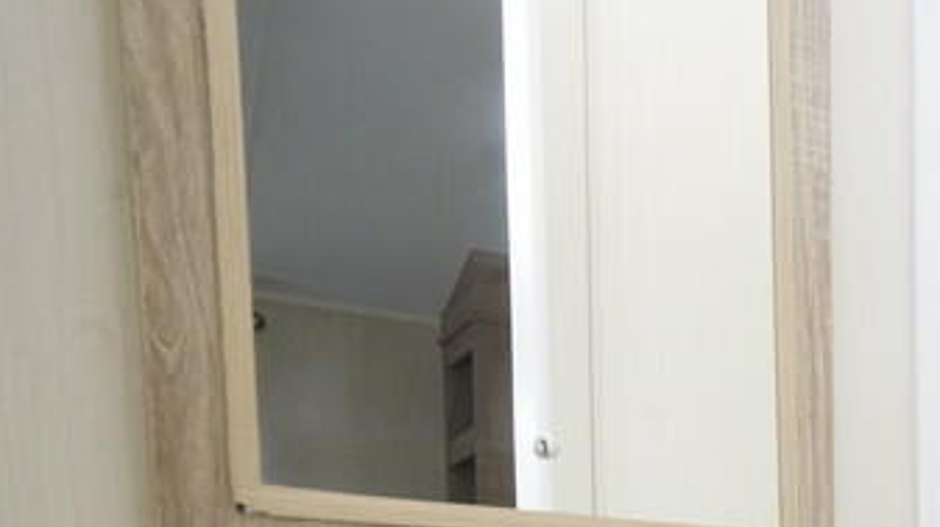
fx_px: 1270
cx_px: 1370
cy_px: 813
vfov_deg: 19.9
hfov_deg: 28.5
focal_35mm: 51
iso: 1600
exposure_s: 1/60
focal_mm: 16
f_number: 13
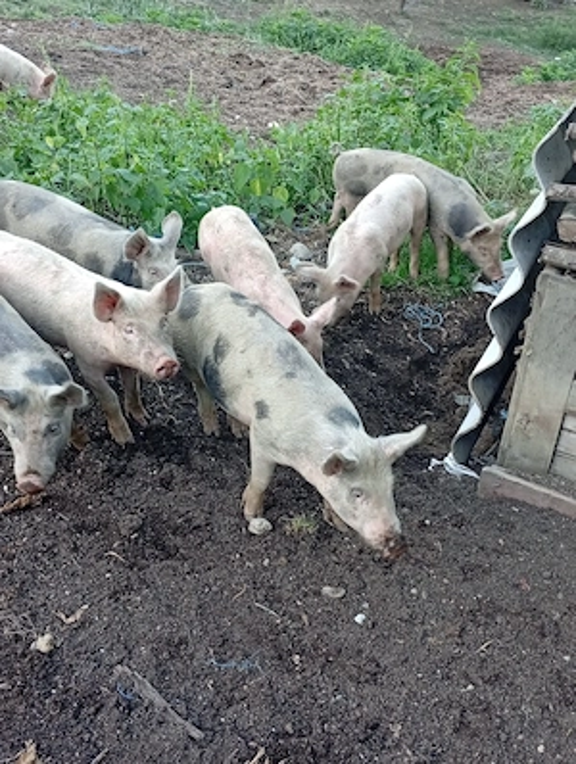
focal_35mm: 40
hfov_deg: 36.1
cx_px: 288
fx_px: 885
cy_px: 382
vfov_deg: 46.7
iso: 152
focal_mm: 3.98
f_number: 1.8
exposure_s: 1/50.3
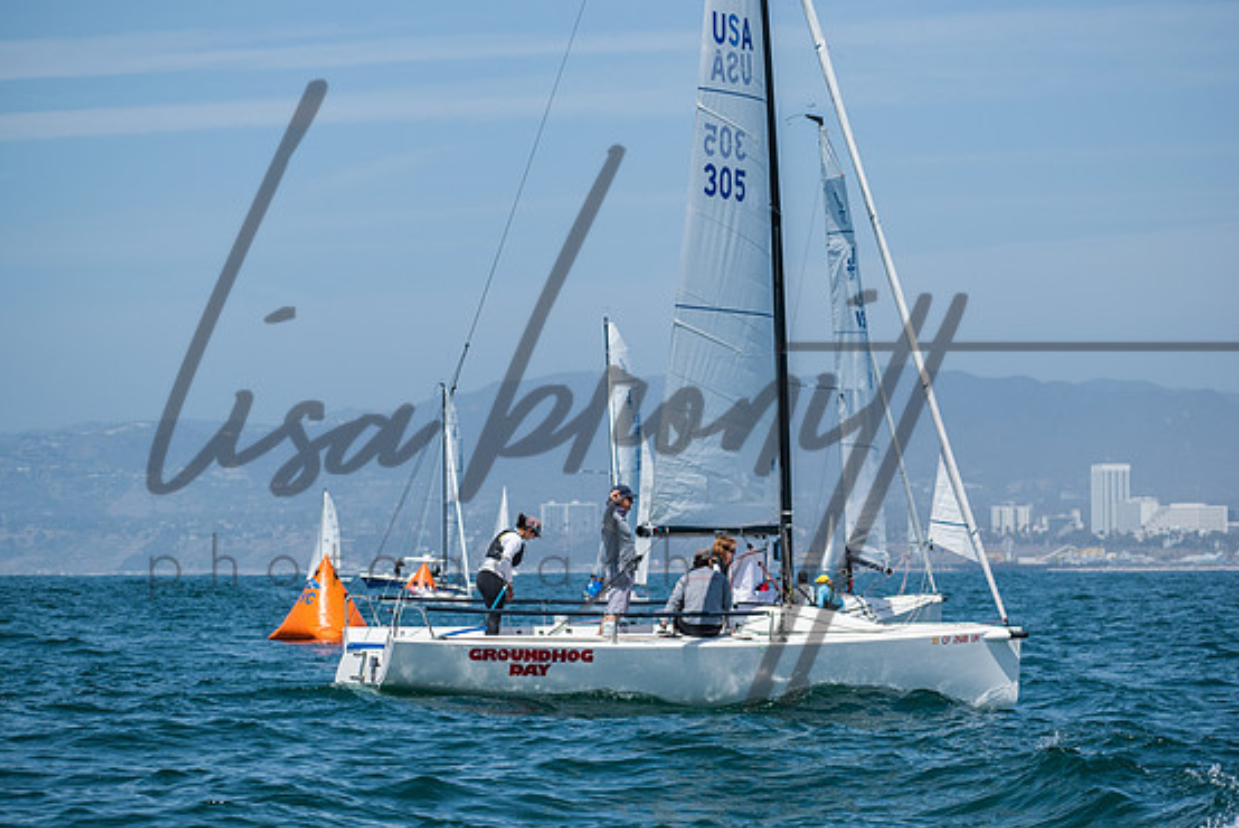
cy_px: 400
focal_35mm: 139
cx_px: 636
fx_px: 4786
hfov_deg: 14.7
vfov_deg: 9.9
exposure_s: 1/1600
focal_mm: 86
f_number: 6.3
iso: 200
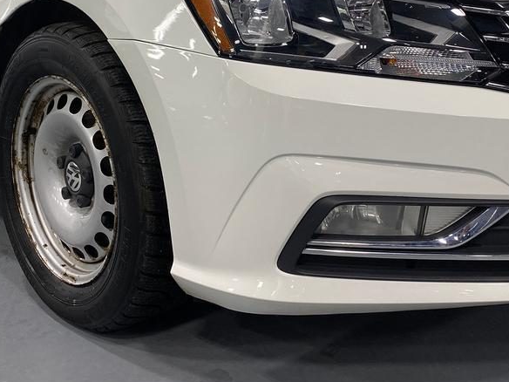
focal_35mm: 57
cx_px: 229
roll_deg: -0.3
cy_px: 17
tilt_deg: -7.9
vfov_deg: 24.7
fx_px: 838
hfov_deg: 33.8
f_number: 1.8
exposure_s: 1/120
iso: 80
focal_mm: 4.25
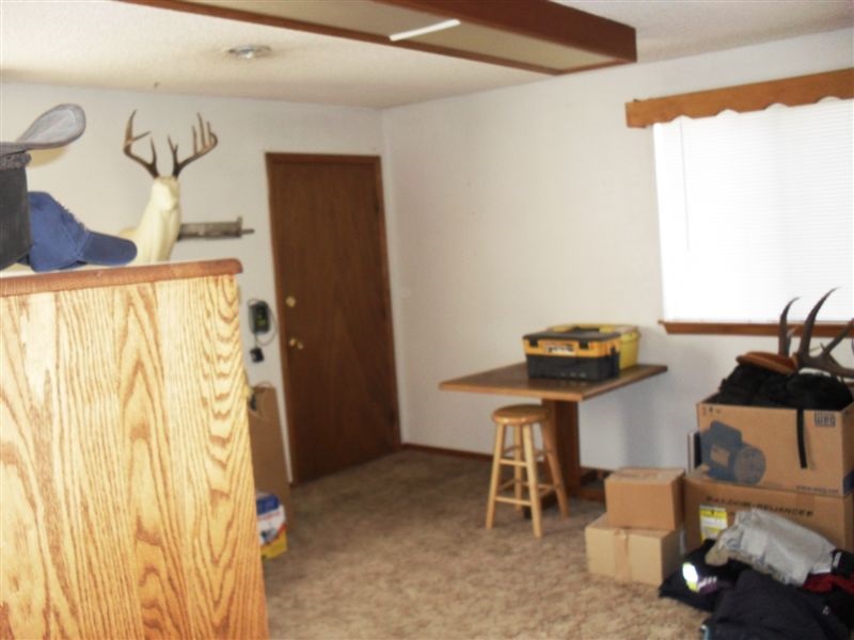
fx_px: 863
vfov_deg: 40.7
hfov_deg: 52.6
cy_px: 320
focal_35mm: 35
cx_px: 427
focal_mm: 6.3
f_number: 3.2
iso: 200
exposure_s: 1/45
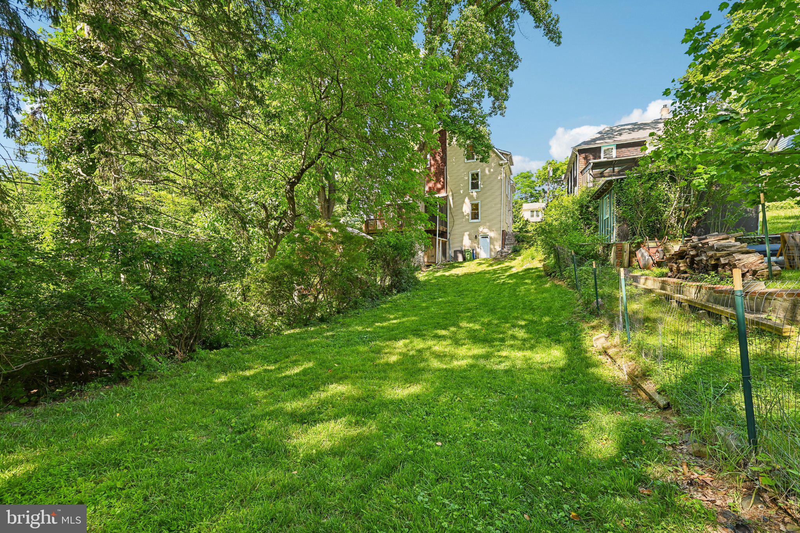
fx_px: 311
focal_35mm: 14
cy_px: 266
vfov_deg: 81.2
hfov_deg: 104.3
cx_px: 400
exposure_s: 1/25
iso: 100
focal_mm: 14
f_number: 8
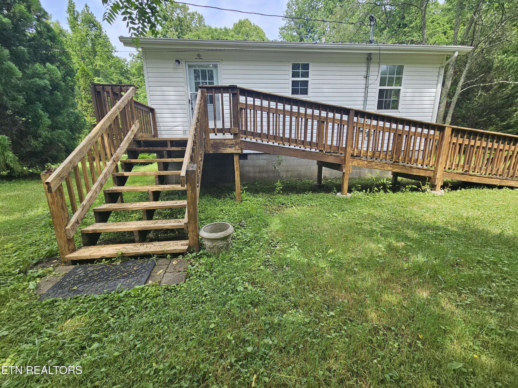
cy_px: 194
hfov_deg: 106.2
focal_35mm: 13
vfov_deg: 89.9
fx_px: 195
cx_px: 259
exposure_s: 1/545
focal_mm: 2.2
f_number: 2.2
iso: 50
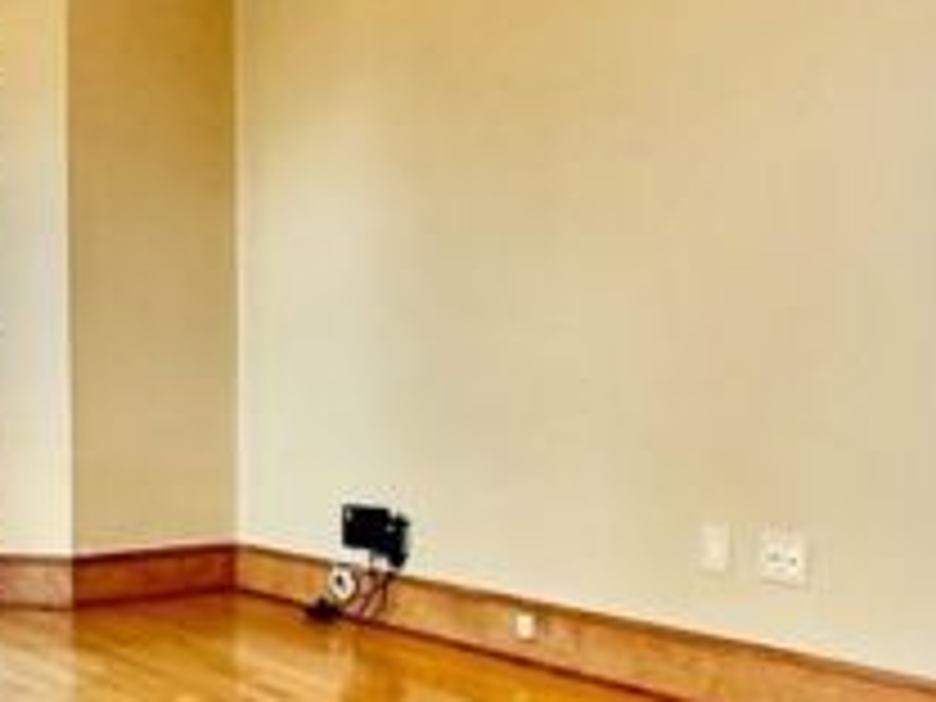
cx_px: 220
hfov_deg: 42.3
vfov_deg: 33.4
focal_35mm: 43
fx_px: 1163
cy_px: 450
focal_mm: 2.22
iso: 400
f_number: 2.2
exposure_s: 1/120
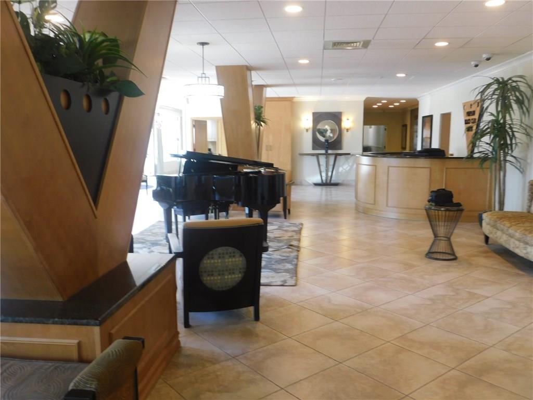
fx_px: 462
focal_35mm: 30
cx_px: 266
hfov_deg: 60.0
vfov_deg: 46.8
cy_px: 200
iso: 125
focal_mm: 5.3
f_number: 3.2
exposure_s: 1/6
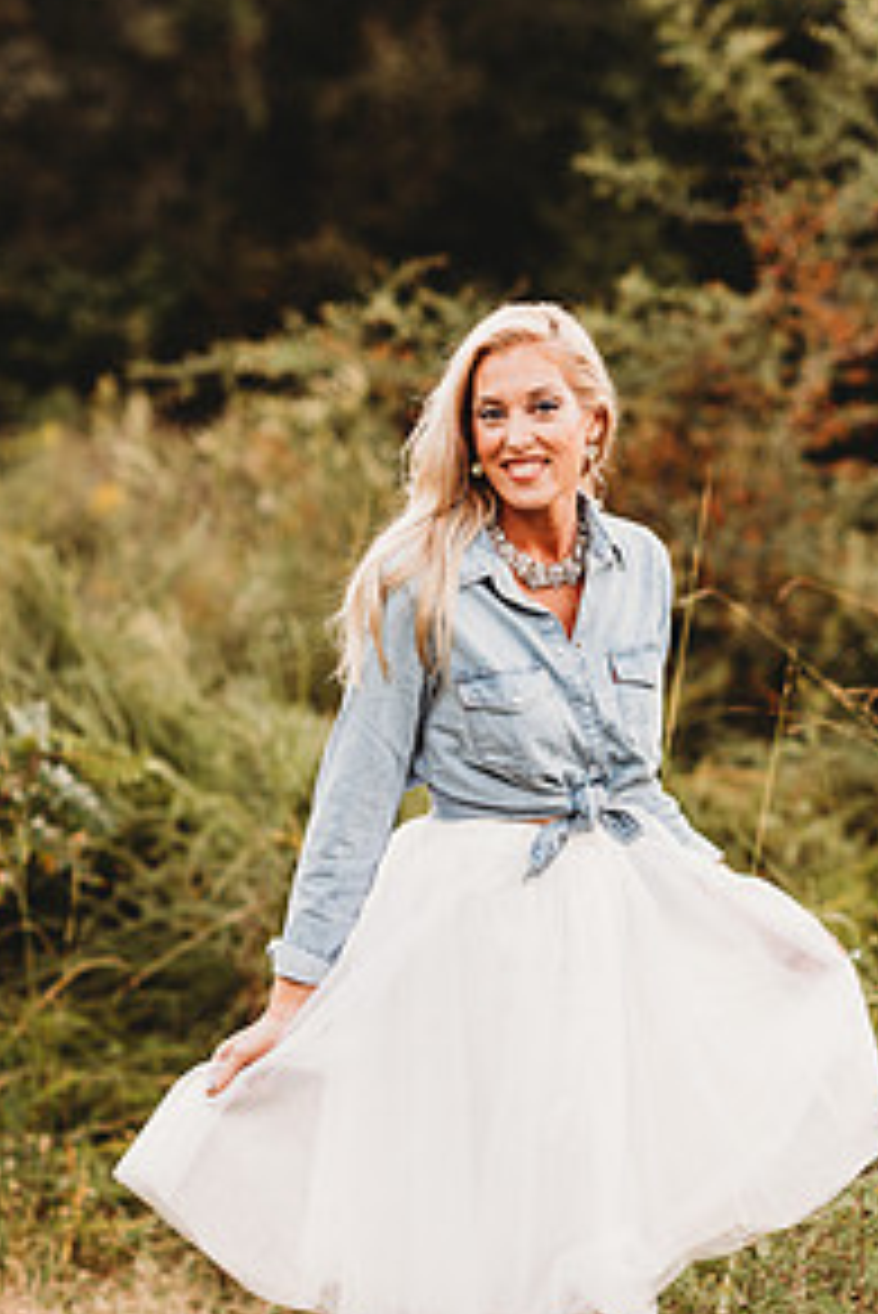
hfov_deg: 10.5
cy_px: 760
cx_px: 576
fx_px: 4786
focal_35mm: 131
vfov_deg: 15.6
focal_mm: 85
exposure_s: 1/125
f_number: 2.2
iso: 125
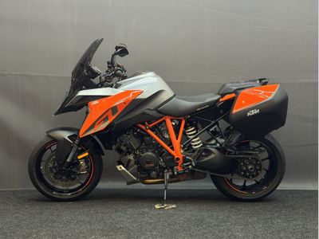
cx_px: 160
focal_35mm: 48
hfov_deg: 39.7
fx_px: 442
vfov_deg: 30.3
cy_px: 120
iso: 125
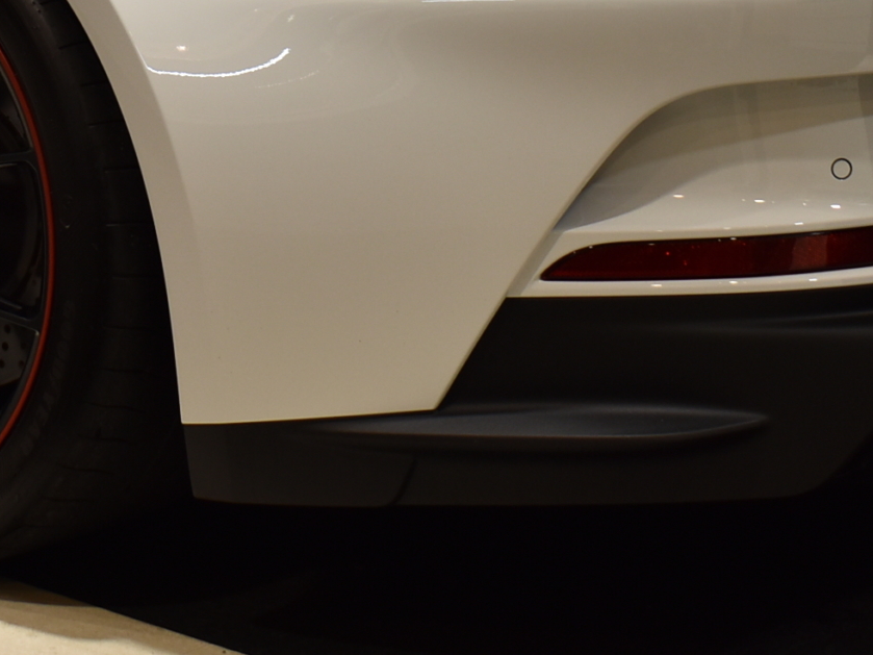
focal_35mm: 92
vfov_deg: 15.4
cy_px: -123
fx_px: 2332
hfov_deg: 20.7
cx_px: 45
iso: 280
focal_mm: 21
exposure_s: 1/30
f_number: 4.5
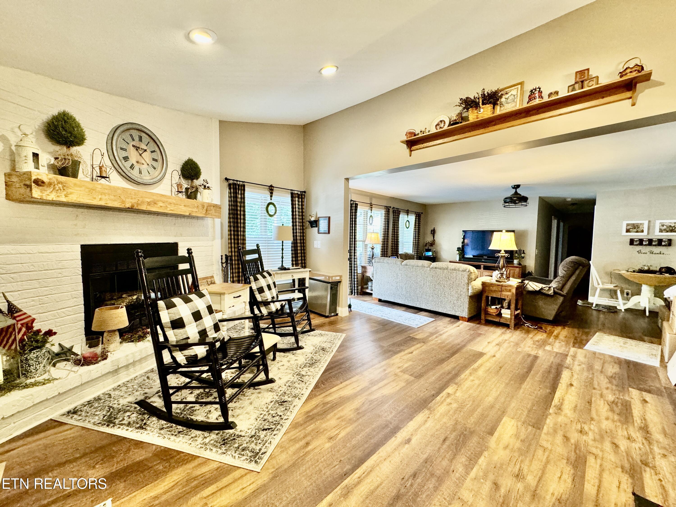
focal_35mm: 14
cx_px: 338
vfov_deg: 85.7
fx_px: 273
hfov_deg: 102.1
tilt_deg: -3.6
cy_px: 254
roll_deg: -1.2
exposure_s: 1/60
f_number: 2.2
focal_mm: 2.22
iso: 320
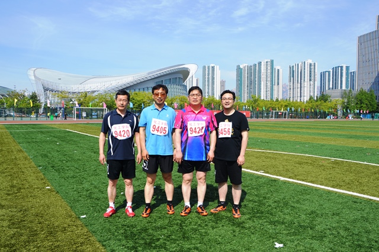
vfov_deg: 47.9
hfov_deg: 67.4
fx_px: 284
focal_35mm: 27
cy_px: 126
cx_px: 190
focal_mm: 18
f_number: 8
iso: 100
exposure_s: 1/250
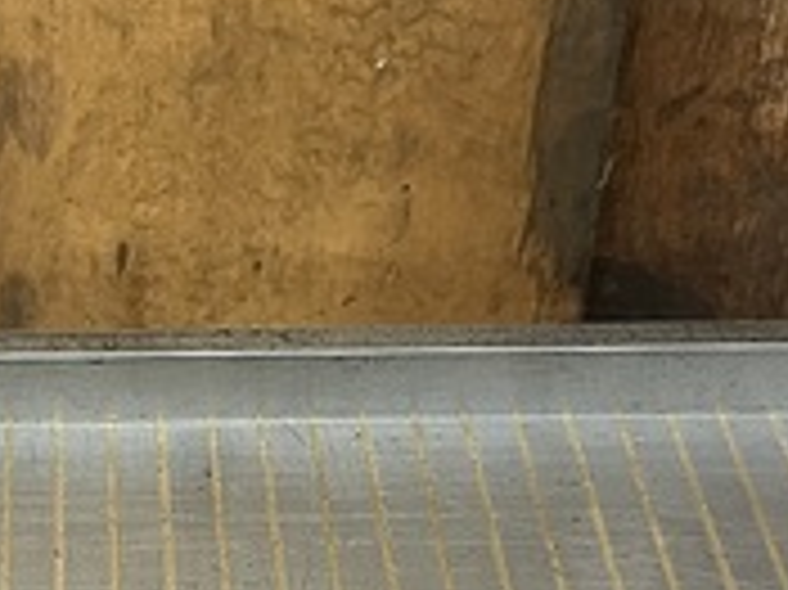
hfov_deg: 20.3
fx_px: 2161
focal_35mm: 95
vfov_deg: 14.9
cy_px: 757
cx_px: 86
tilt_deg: -43.8
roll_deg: +1.3
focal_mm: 5.1
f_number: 1.6
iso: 200
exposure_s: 1/60
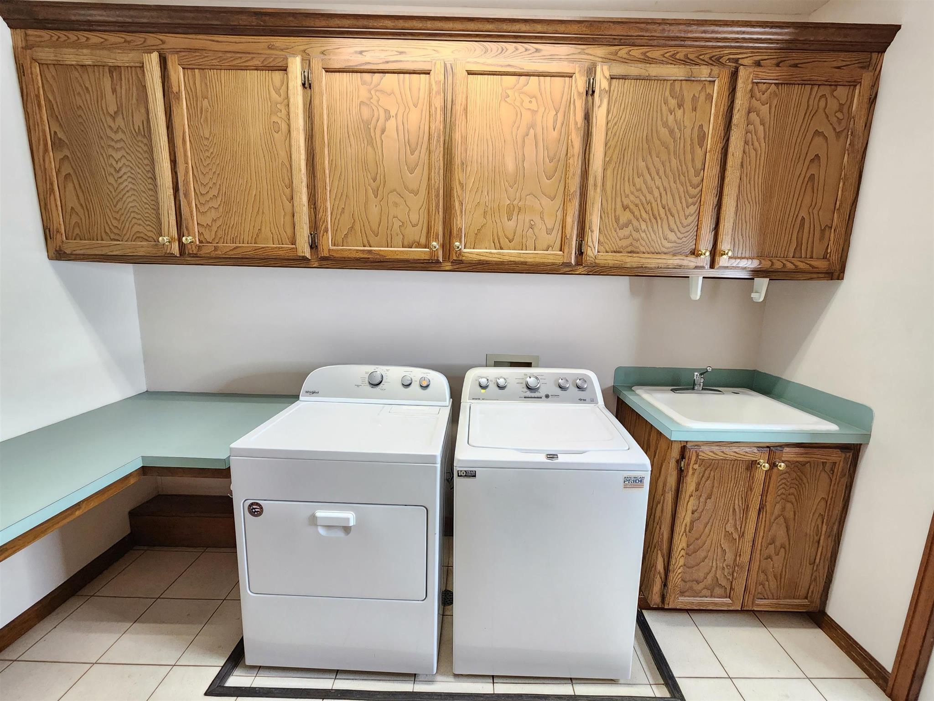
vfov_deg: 89.9
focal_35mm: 13
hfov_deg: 106.2
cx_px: 467
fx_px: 351
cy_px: 350
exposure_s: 1/60
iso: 400
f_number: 2.2
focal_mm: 2.2
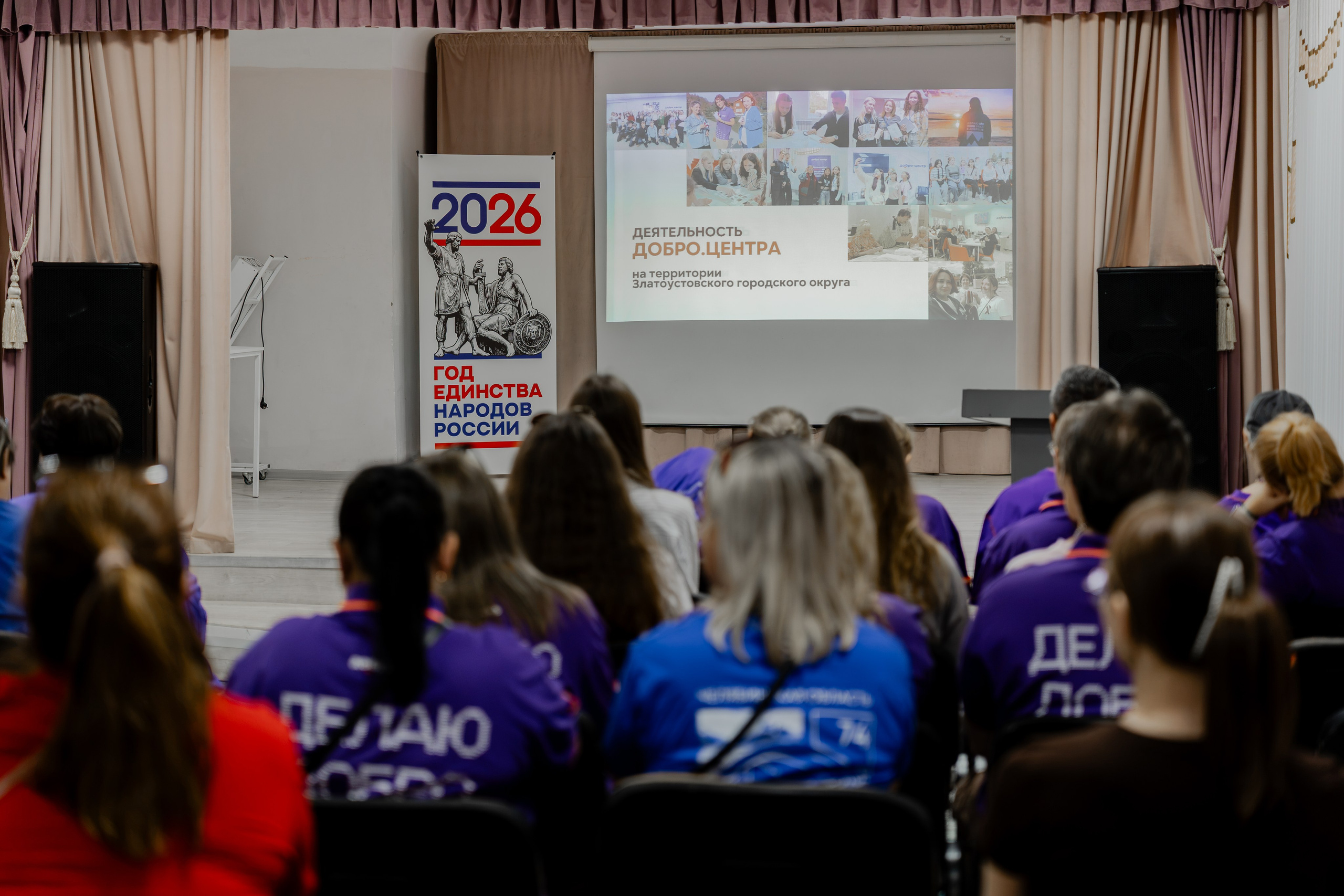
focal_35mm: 75
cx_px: 672
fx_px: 2800
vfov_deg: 18.2
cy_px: 448
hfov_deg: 27.0
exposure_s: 1/160
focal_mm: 75
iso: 1000
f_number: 2.8
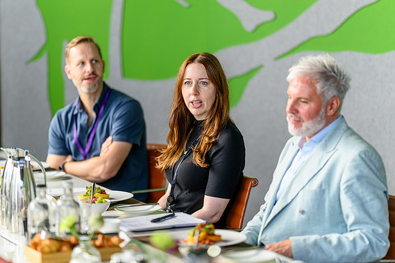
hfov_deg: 15.0
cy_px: 132
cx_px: 198
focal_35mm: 136
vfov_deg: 10.1
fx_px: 1495
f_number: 1.8
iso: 140
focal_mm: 135
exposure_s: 1/400
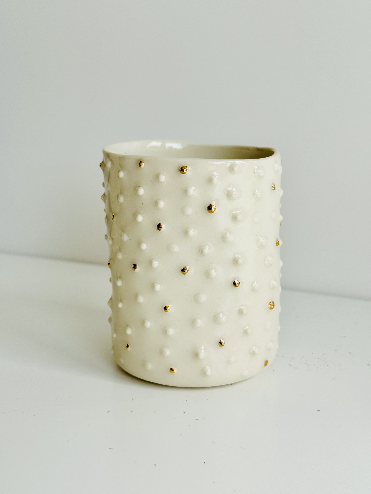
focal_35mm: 49
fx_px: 700
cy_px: 250
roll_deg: +1.1
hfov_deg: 29.7
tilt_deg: -13.5
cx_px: 188
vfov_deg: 38.9
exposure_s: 1/995
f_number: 1.78
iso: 64
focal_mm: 6.76
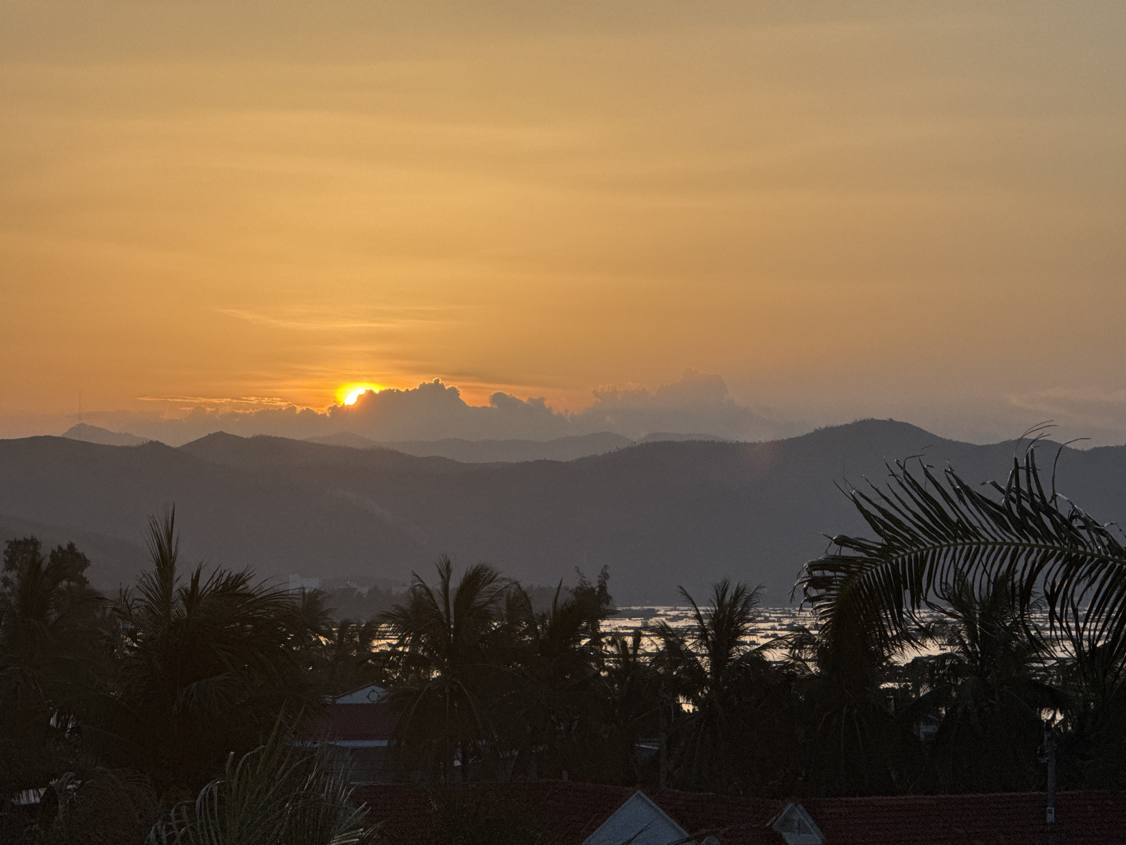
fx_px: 3903
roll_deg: -0.1
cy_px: 422
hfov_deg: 16.4
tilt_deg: +3.2
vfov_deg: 12.3
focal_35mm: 120
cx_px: 563
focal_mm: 15.66
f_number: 2.8
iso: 50
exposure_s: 1/1650
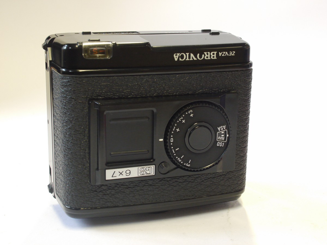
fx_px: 567
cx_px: 164
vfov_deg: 24.4
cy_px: 122
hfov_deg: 32.2
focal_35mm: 60
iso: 800
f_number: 10
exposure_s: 1/13
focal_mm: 30
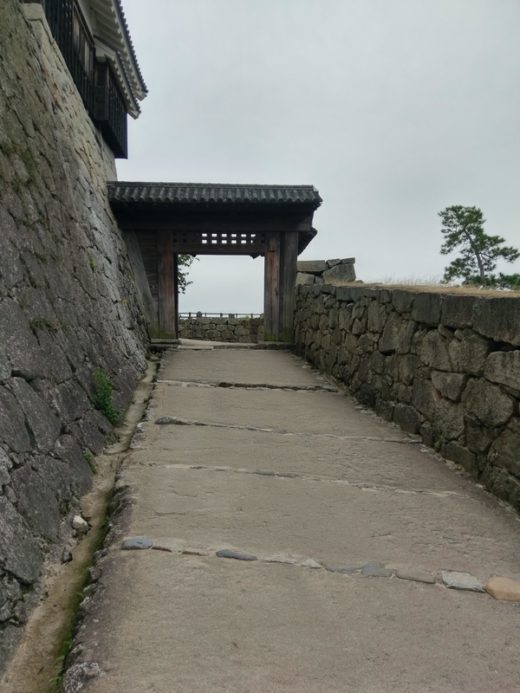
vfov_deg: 67.3
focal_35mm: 26
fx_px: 521
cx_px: 260
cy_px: 346
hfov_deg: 53.1
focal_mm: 4.58
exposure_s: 1/2341
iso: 100
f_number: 1.8
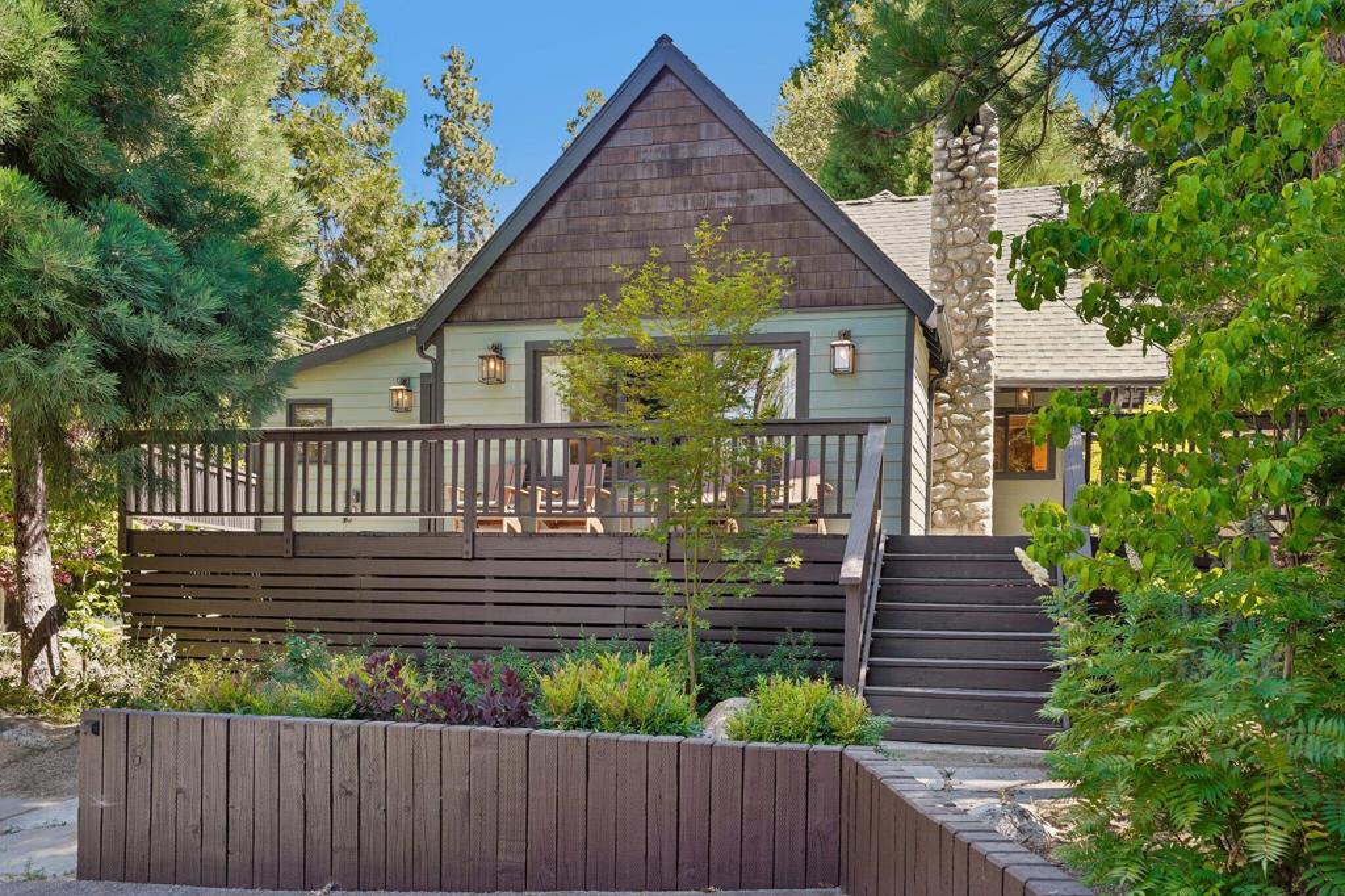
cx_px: 672
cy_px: 448
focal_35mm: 32
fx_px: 1195
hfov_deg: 58.7
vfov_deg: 41.1
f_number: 8
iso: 200
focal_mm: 32
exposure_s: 1/40
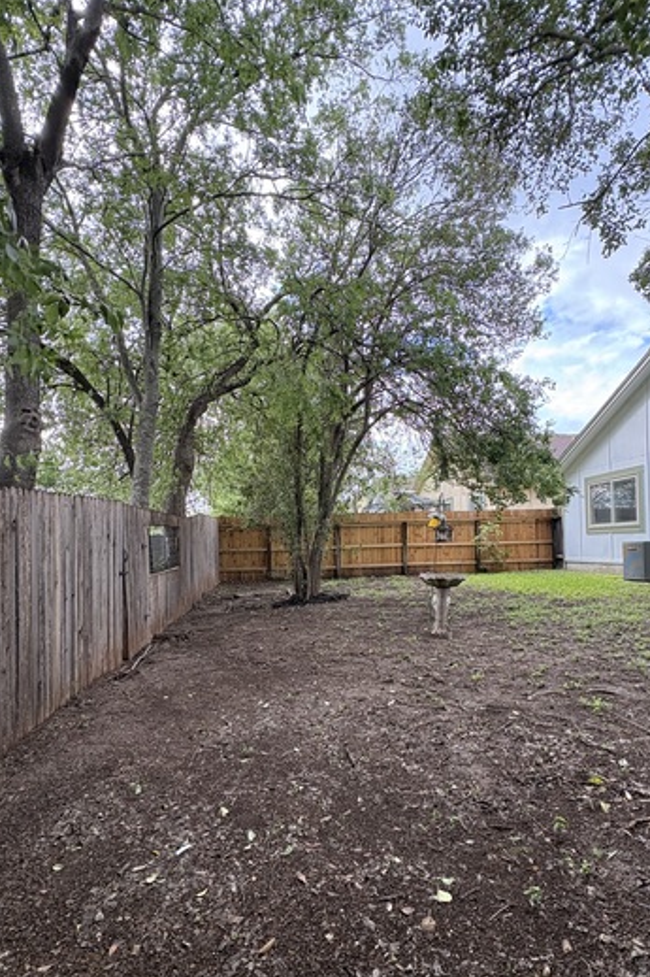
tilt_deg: +0.2
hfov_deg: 67.3
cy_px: 541
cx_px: 330
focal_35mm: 18
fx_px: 488
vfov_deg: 89.7
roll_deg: +2.1
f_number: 2.2
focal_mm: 2.22
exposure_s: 1/133
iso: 80
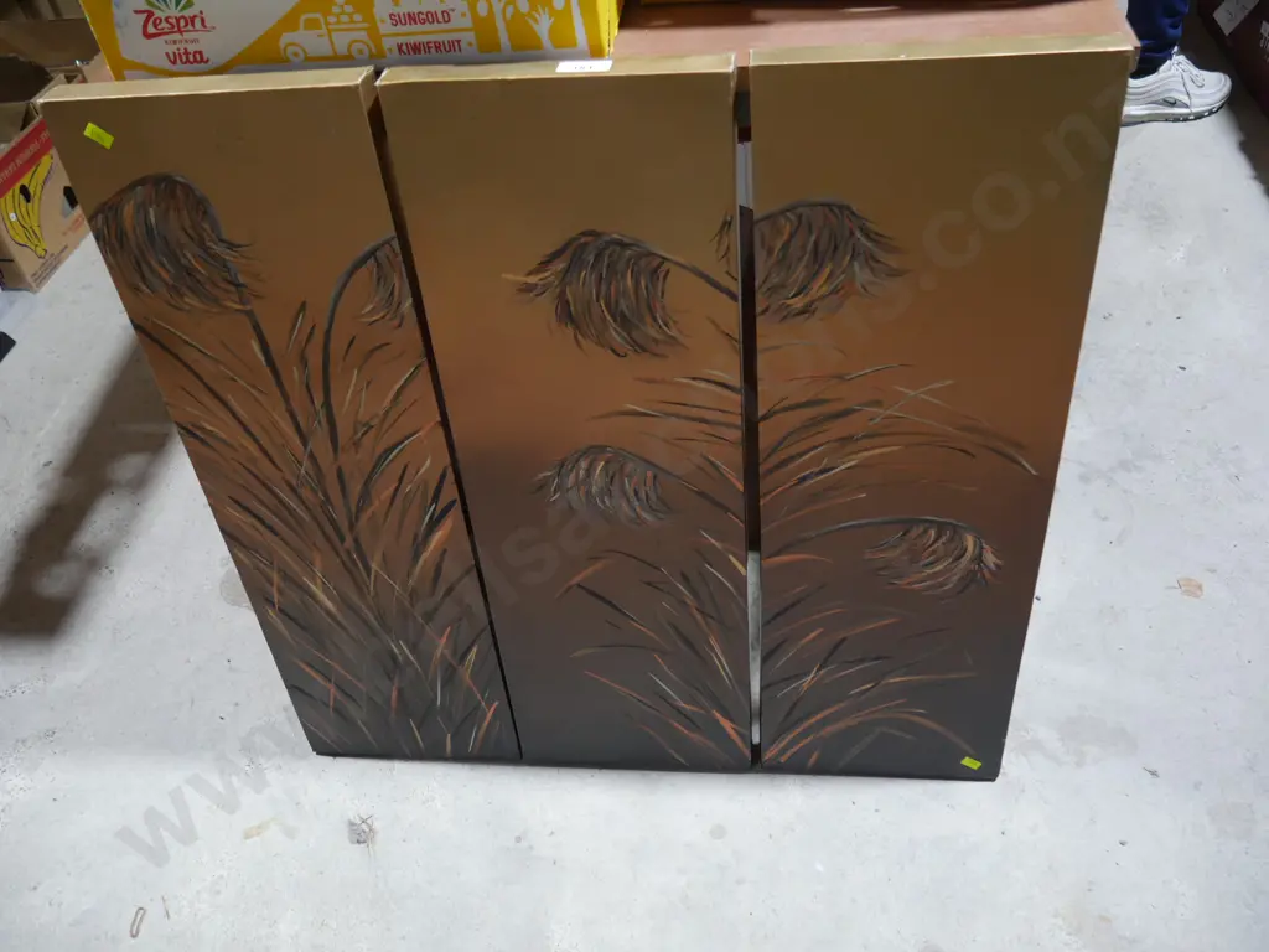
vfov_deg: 46.8
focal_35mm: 30
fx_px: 1100
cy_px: 476
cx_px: 634
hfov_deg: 60.0
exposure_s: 1/60
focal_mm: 15
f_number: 3.6
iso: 500
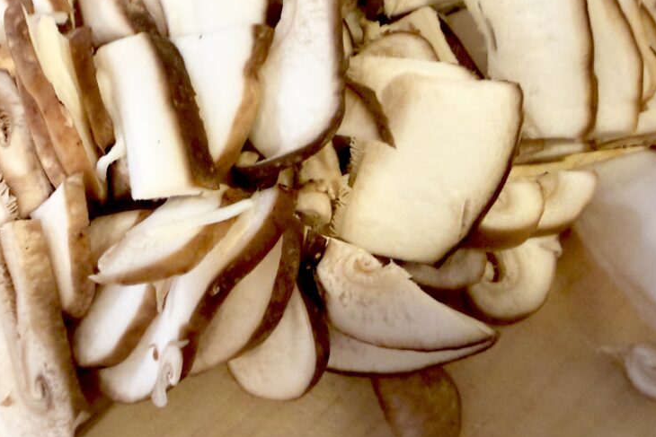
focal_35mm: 35
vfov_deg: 37.7
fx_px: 638
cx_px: 328
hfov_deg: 54.4
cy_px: 176
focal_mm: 2.22
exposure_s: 1/50
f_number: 2.2
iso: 250
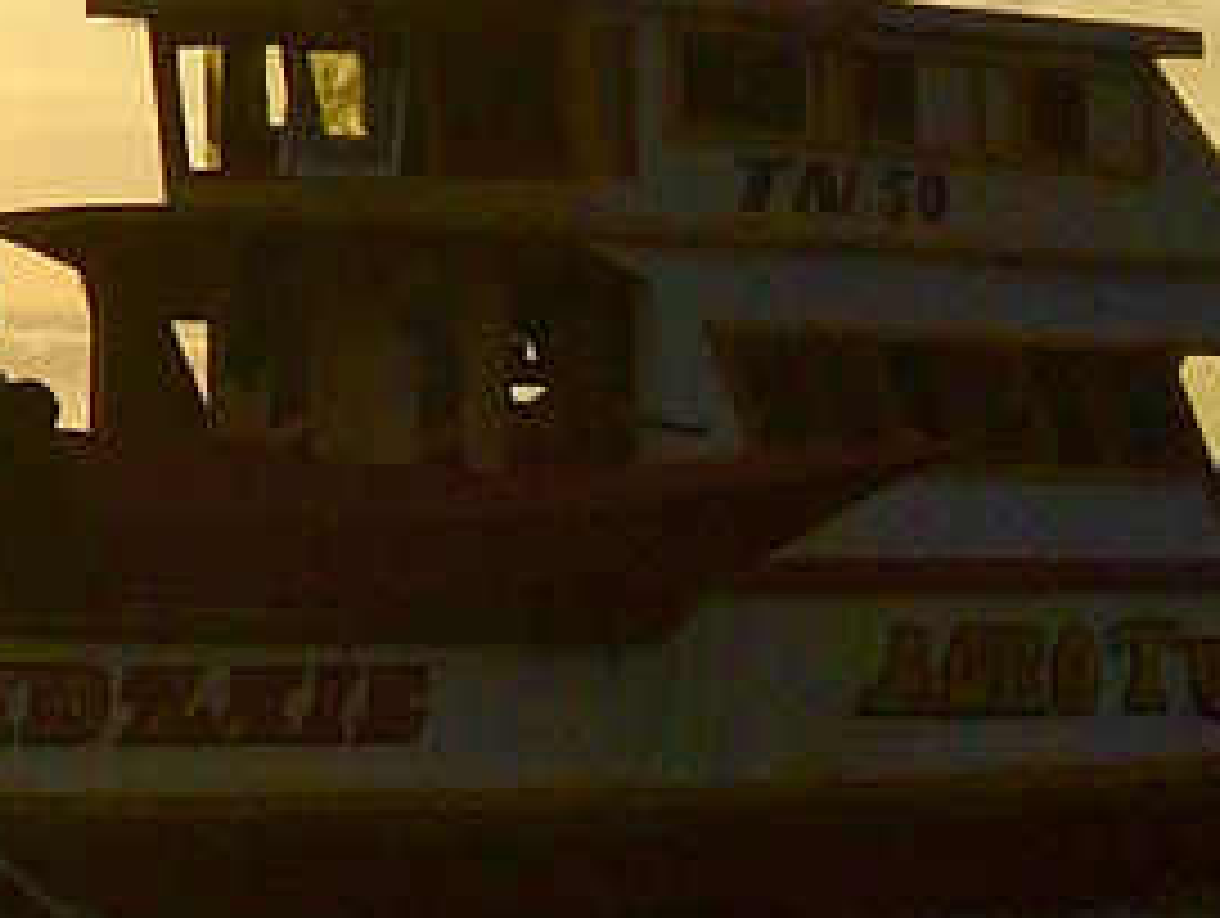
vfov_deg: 8.6
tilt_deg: +6.7
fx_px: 6035
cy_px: -292
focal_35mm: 171
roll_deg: -4.5
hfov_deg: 10.1
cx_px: -1679
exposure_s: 1/5882
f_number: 2.2
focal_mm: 4.15
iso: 32
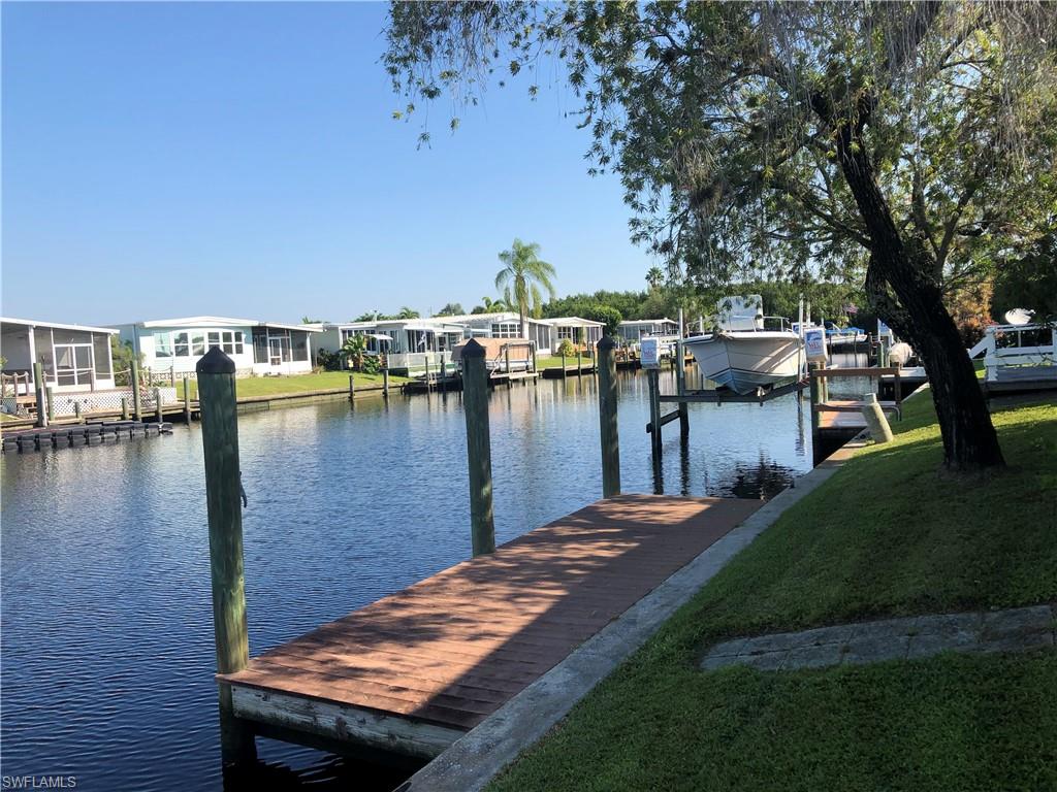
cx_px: 528
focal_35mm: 28
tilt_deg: -8.7
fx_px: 855
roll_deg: +1.2
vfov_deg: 49.7
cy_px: 396
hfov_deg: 63.4
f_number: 1.8
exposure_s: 1/1372
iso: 20
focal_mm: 3.99
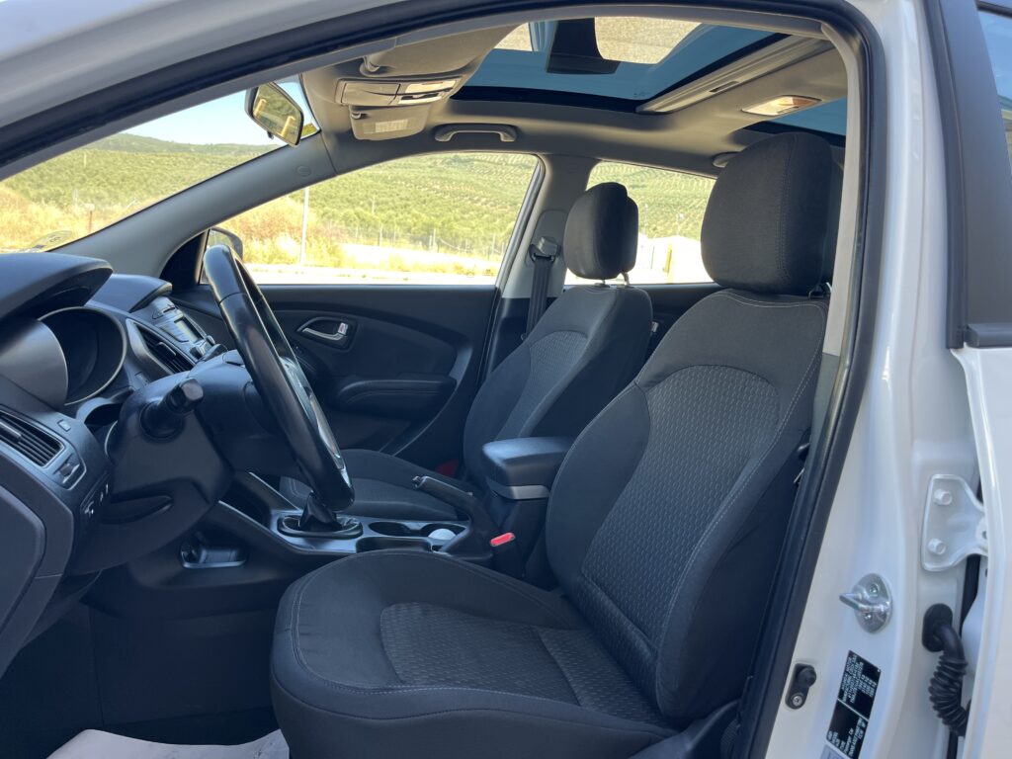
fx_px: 760
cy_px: 380
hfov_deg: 67.3
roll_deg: -5.6
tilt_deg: -5.3
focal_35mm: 26
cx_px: 506
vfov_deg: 53.1
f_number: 1.6
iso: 32
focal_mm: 5.1
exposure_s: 1/122
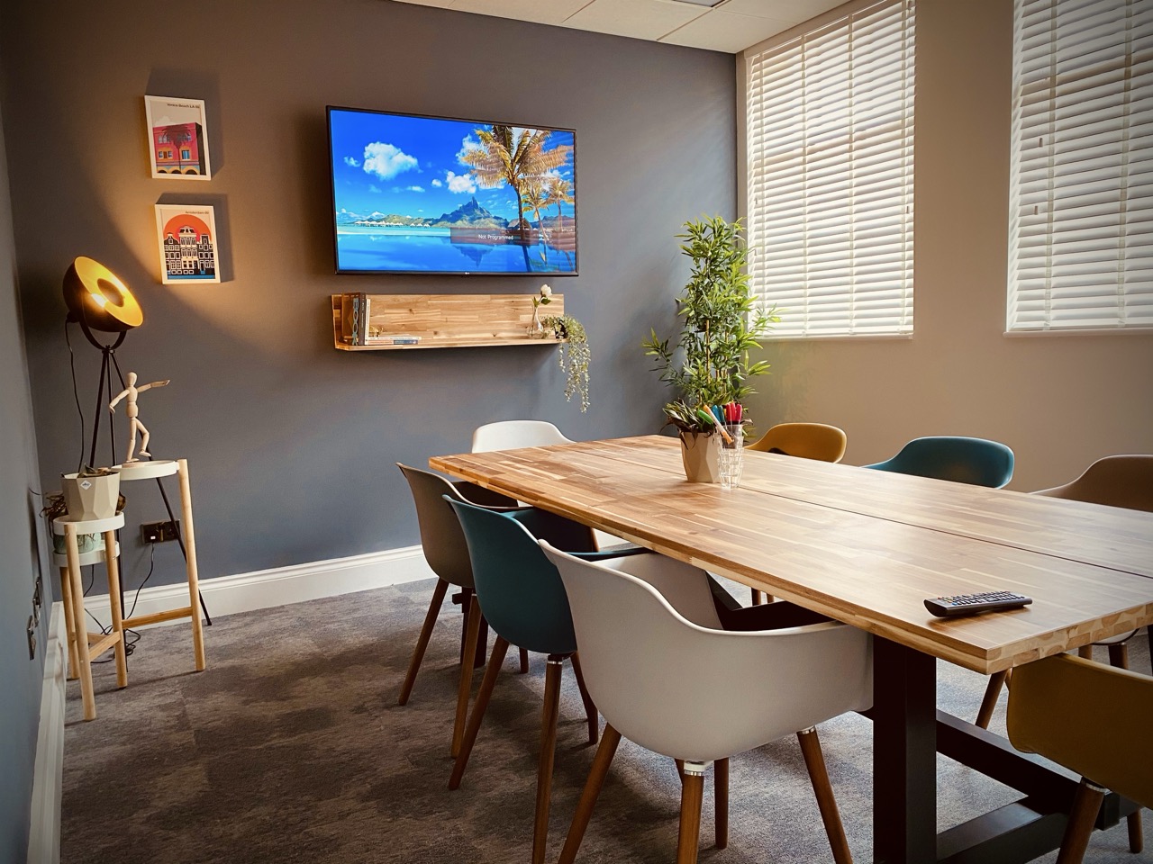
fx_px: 866
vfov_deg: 53.1
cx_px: 576
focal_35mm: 26
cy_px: 432
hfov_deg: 67.3
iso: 100
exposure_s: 1/50
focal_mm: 4.25
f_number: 1.8
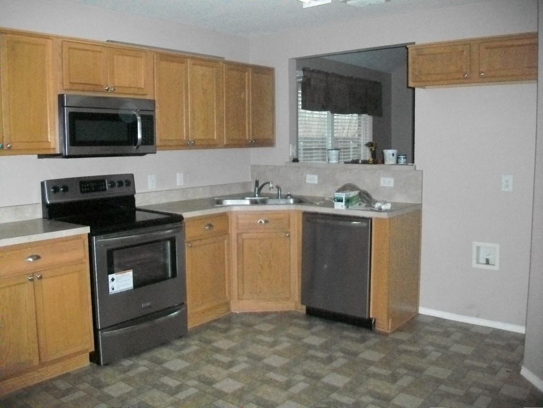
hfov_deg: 56.8
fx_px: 502
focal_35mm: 32
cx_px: 272
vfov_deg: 44.2
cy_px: 204
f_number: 2.8
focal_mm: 5.7
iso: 800
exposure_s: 1/500
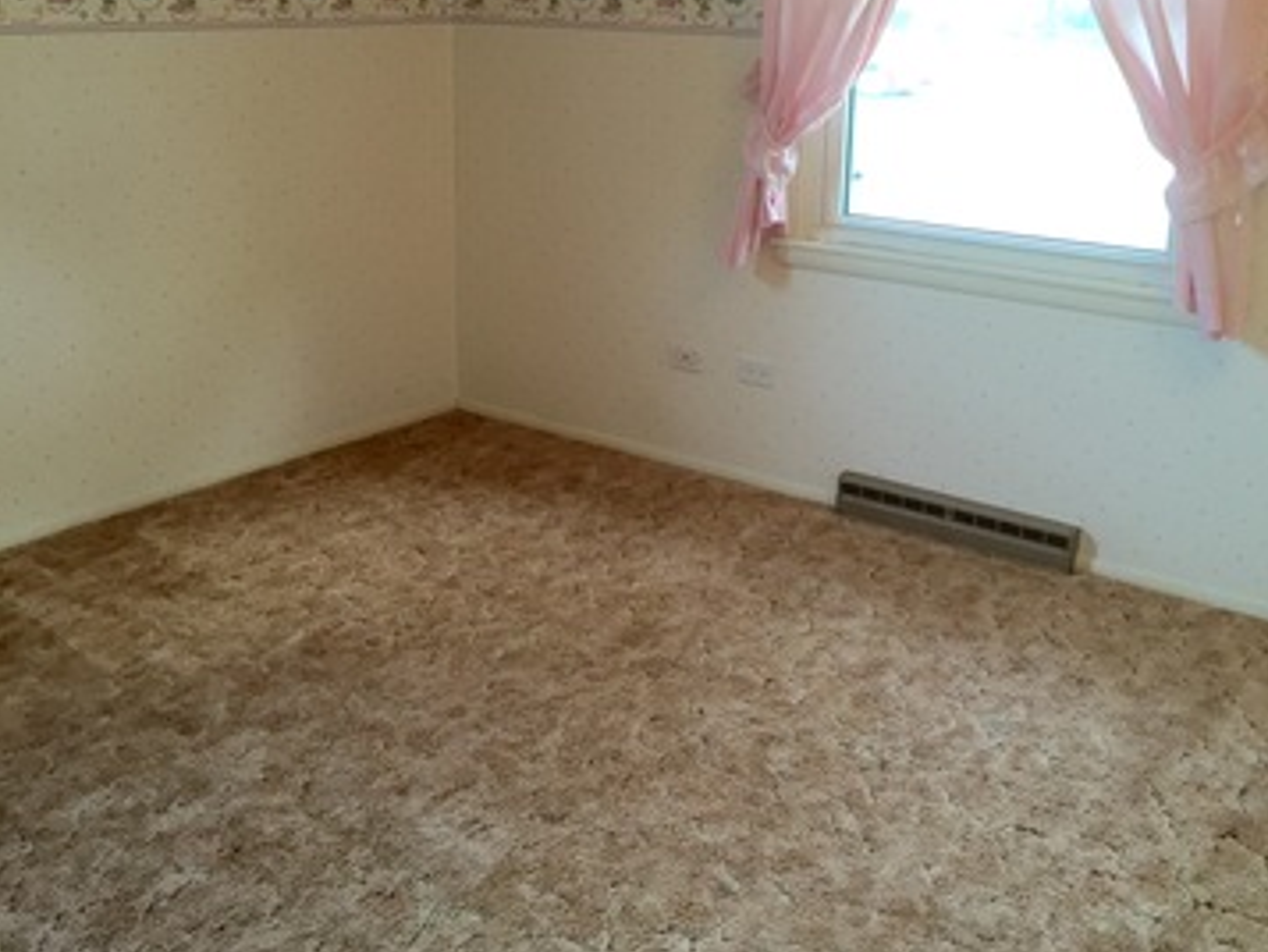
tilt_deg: -13.1
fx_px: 1429
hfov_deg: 47.8
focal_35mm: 39
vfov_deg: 36.6
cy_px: 341
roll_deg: -0.1
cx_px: 636
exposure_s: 1/30
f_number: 2.2
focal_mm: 4.15
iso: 80
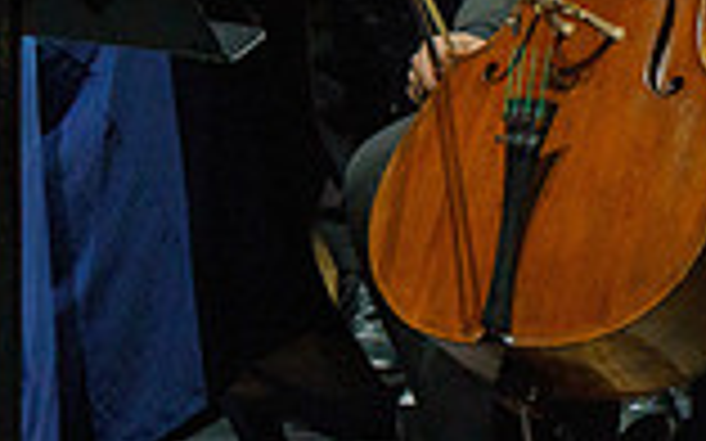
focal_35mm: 1509
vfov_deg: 0.9
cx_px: -229
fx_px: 29024
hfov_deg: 1.4
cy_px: -364
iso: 4000
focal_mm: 400
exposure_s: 1/250
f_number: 11
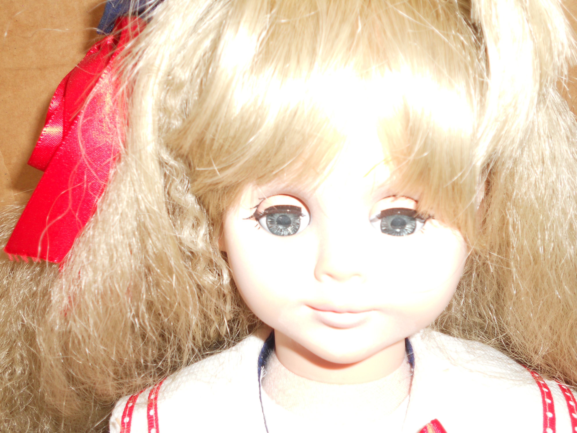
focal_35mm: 32
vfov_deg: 44.2
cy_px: 216
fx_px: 533
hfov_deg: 56.8
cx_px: 288
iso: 80
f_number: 3.5
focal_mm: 5.8
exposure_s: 1/25
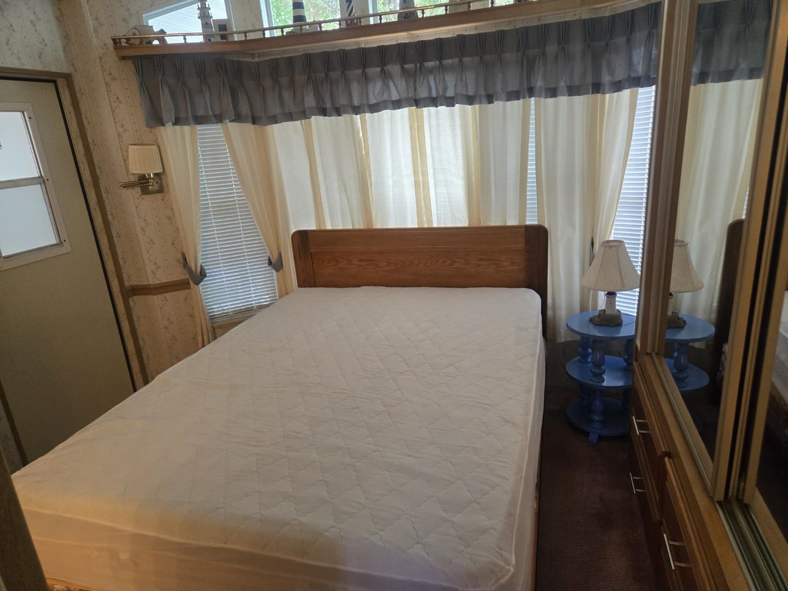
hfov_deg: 73.9
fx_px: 524
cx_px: 394
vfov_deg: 58.9
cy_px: 296
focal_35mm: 23
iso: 400
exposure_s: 1/120
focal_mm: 5.4
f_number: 1.8
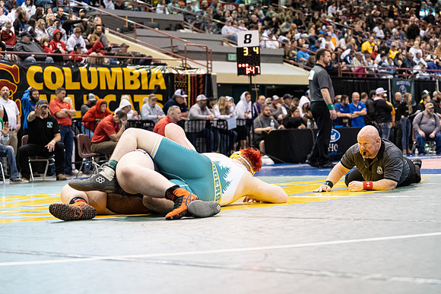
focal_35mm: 81
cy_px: 147
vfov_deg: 16.9
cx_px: 220
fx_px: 992
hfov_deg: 25.1
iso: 8000
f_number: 4
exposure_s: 1/500
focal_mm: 81
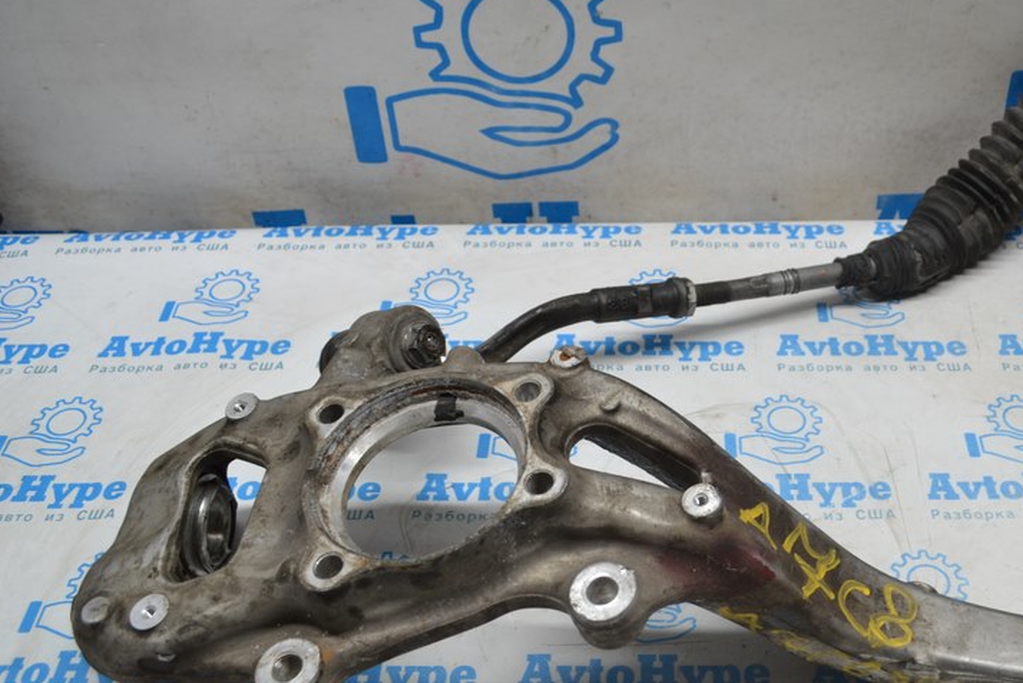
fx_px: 1223
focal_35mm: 43
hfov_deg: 44.4
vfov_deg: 31.2
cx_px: 719
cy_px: 307
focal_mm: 20
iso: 400
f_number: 5
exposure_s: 1/100
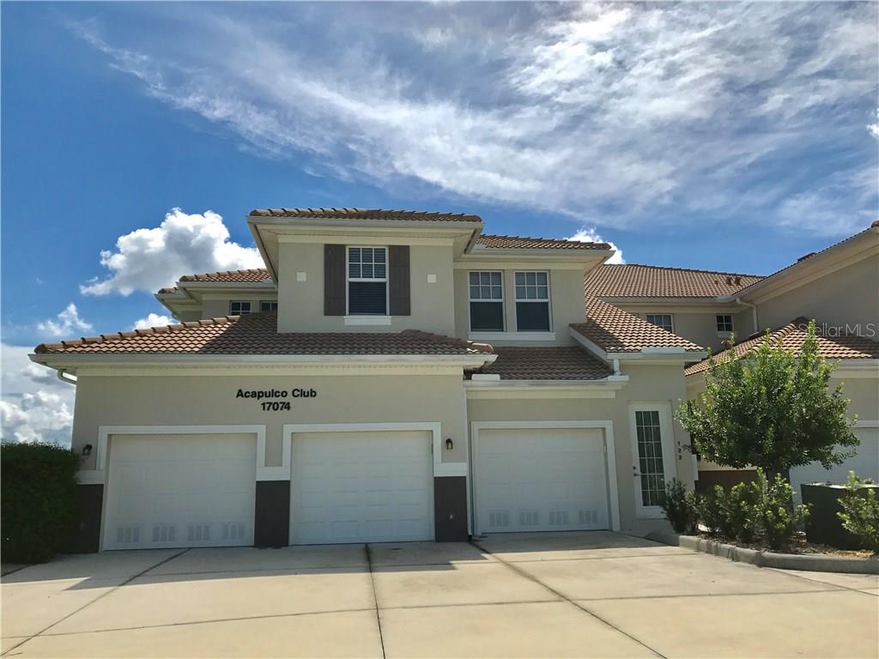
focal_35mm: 28
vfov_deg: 49.7
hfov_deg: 63.4
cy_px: 330
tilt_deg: +12.1
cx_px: 440
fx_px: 711
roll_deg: +1.4
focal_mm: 3.99
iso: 20
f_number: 1.8
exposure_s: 1/5319
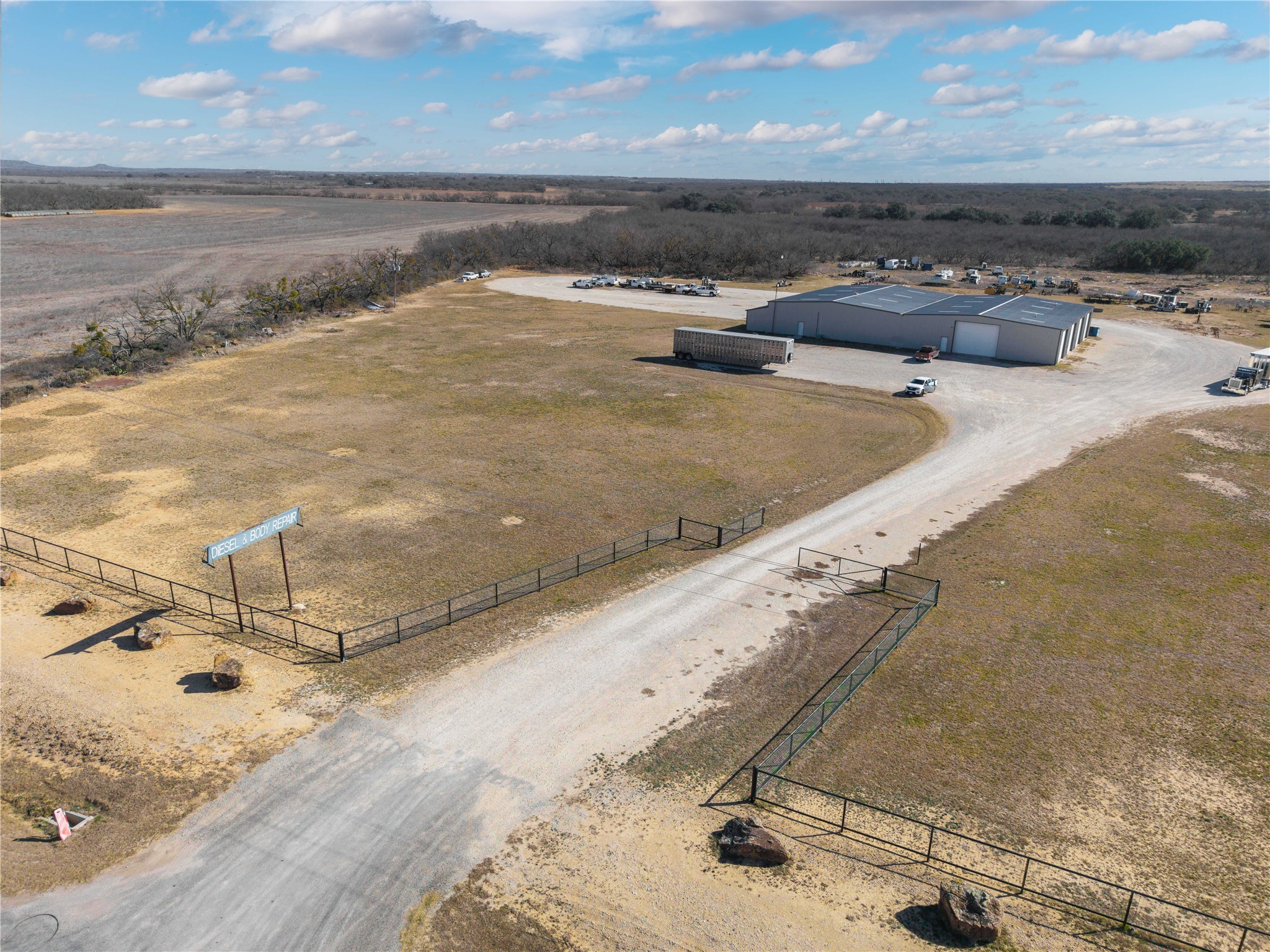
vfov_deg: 56.8
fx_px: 881
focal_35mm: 24
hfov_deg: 71.6
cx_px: 635
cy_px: 476
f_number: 1.8
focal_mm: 8.67
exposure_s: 1/3200
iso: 120
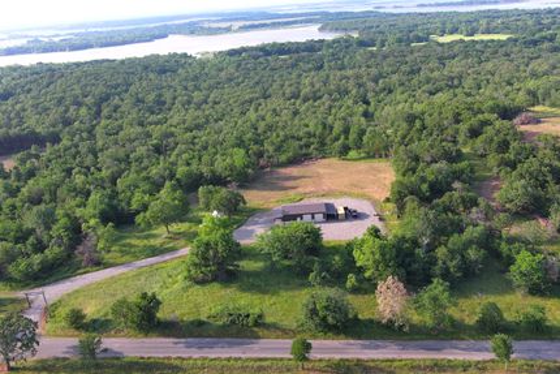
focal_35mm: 29
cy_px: 187
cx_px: 280
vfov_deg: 45.0
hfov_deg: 63.6
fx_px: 451
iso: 100
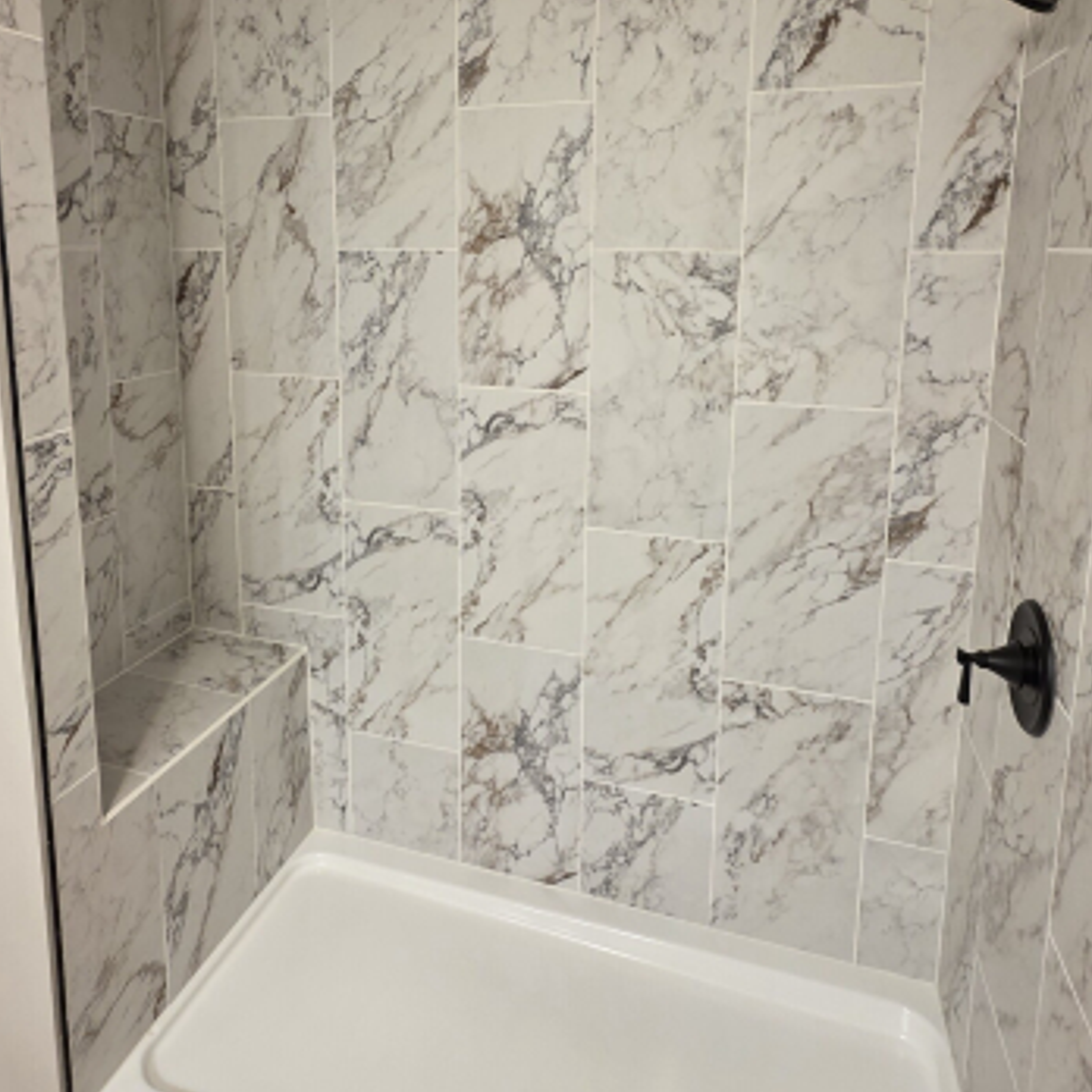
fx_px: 785
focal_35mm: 22
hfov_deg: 69.5
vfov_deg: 68.1
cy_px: 381
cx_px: 496
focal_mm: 2.2
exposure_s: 1/60
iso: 250
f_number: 1.9
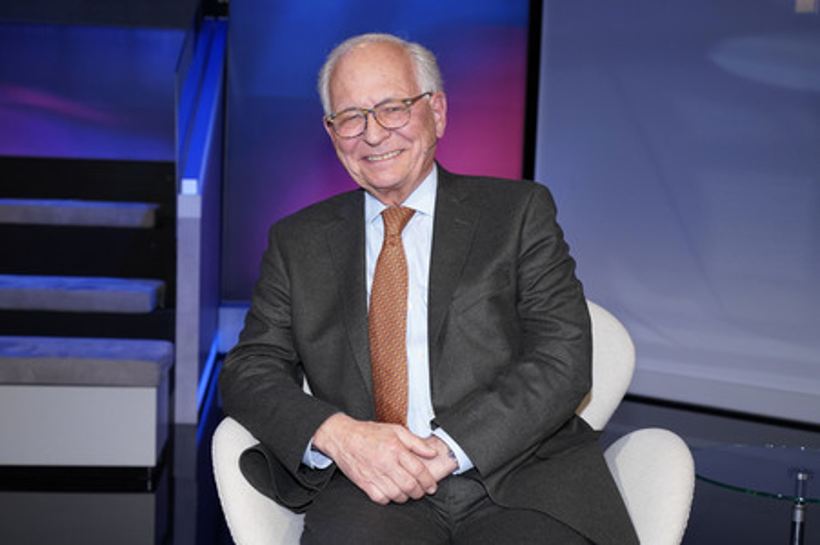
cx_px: 410
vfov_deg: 28.6
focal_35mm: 47
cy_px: 272
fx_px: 1070
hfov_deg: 41.9
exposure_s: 1/160
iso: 1600
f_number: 5
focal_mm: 47
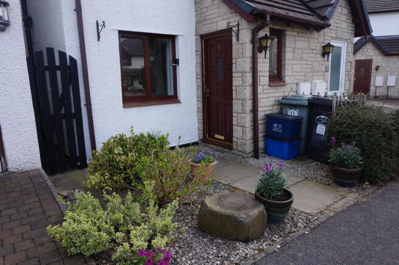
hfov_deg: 73.8
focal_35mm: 24
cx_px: 200
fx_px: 266
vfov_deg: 53.0
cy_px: 132
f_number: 11
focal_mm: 16
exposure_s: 1/80
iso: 200
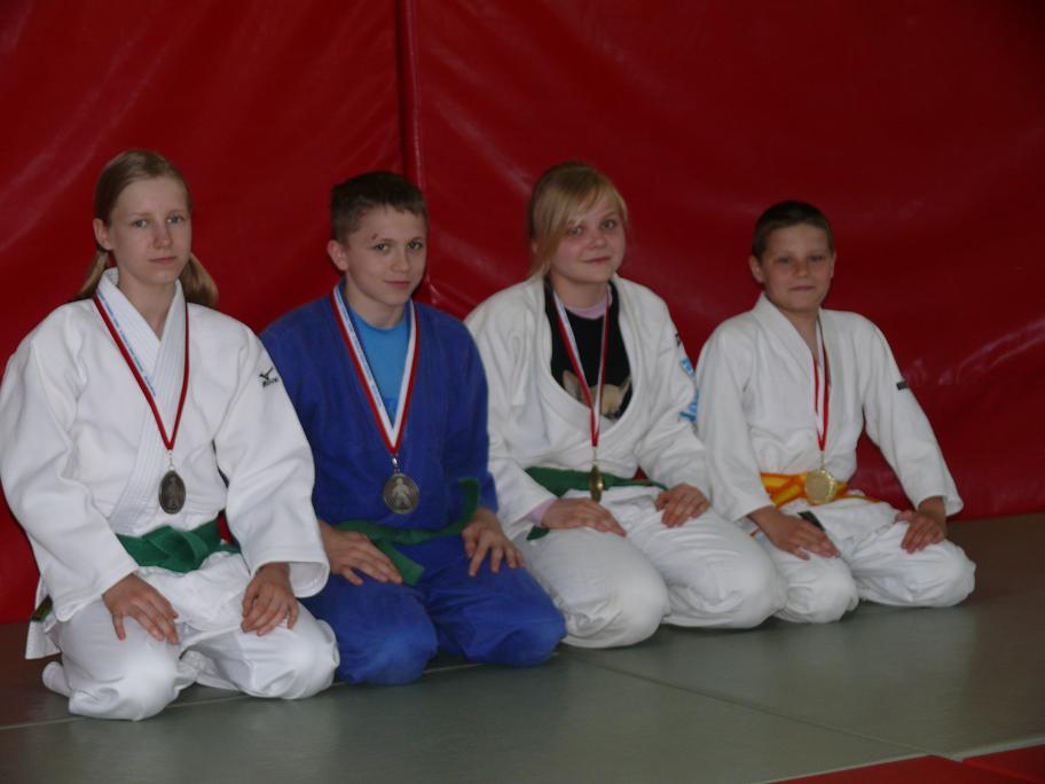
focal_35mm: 75
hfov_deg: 26.0
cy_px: 392
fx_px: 2264
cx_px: 522
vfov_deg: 19.6
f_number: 3.2
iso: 100
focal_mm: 15.8
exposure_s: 1/30
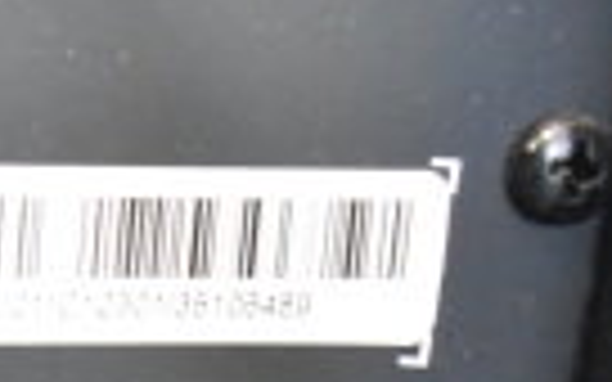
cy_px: 604
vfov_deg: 8.5
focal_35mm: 151
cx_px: -756
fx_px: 2519
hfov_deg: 11.8
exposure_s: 1/40
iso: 5600
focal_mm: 22
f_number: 3.8
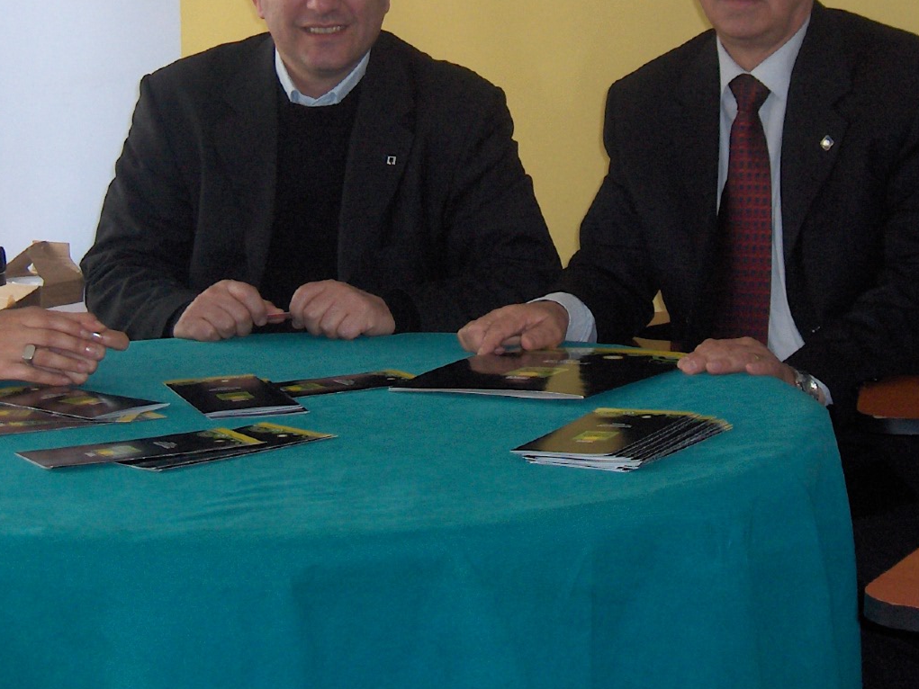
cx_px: 495
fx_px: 2337
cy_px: 94
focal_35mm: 88
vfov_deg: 16.6
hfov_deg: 22.2
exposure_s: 1/60
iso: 100
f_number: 2.8
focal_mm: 8
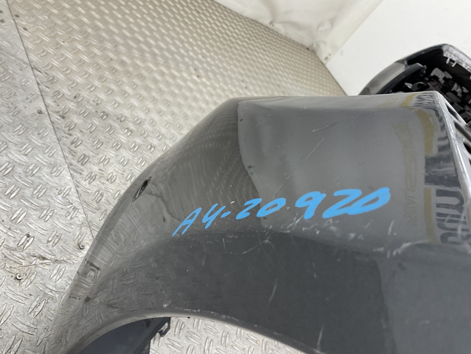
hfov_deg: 61.7
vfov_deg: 48.2
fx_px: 395
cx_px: 236
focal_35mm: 29
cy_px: 177
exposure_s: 1/100
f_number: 1.8
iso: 32
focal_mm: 3
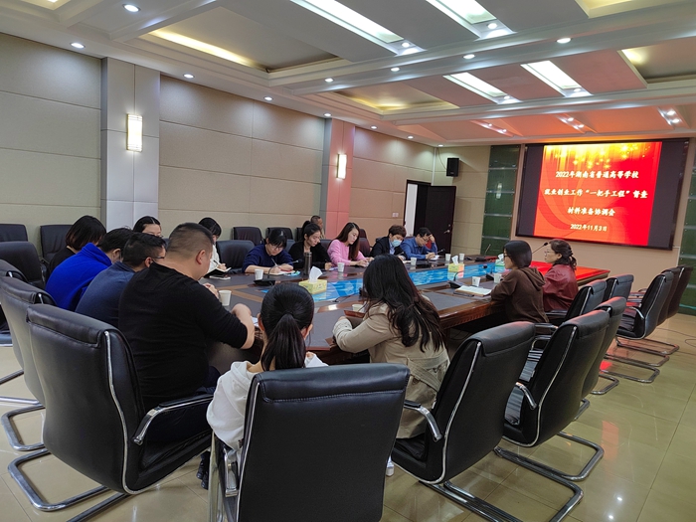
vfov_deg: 58.9
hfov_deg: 73.9
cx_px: 348
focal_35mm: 23
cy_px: 261
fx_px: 462
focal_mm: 5.52
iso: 619
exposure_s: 1/50
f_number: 1.9
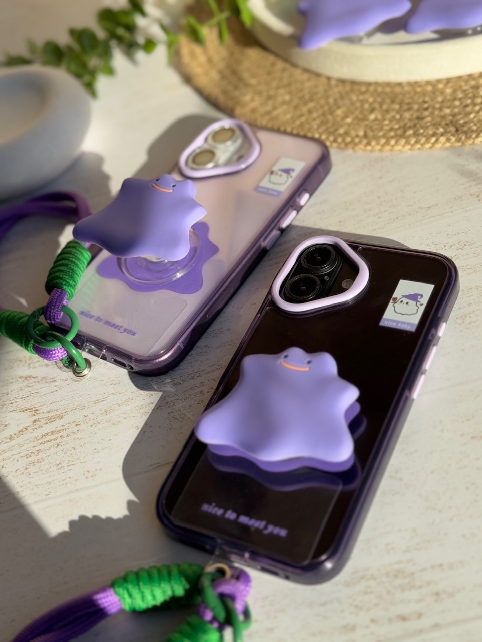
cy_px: 321
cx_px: 241
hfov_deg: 30.3
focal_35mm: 48
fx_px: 891
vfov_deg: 39.7
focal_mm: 6.76
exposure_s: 1/3096
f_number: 1.78
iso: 64
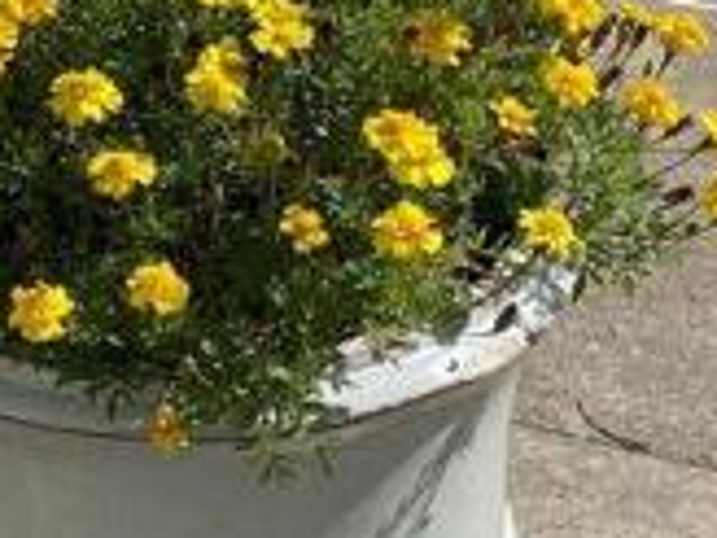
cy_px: -171
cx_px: -149
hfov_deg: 15.5
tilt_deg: -14.9
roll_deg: -0.1
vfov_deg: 11.8
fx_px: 2527
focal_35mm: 122
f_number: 1.8
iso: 32
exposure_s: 1/3300
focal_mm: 4.25
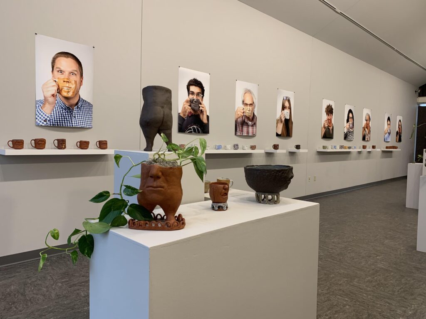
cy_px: 160
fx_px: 320
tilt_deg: -2.5
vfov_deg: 53.1
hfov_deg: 67.3
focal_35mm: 26
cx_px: 213
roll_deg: -2.1
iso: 100
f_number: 1.8
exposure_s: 1/60
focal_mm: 4.25
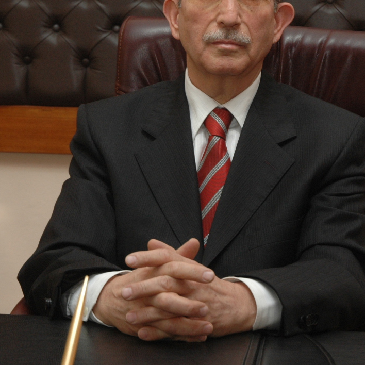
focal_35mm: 119
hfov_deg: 14.6
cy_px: 112
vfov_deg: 14.6
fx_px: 1420
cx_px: 224
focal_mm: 44
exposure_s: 1/60
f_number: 5
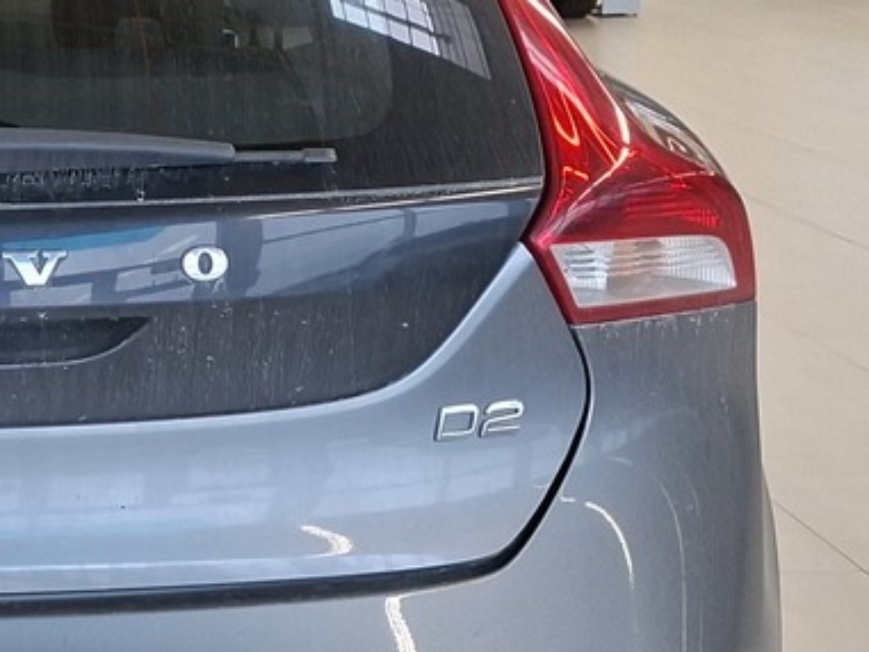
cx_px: -2
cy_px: 417
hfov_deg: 21.7
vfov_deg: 17.0
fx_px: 2185
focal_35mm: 87
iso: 80
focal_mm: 5.54
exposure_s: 1/100
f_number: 1.8
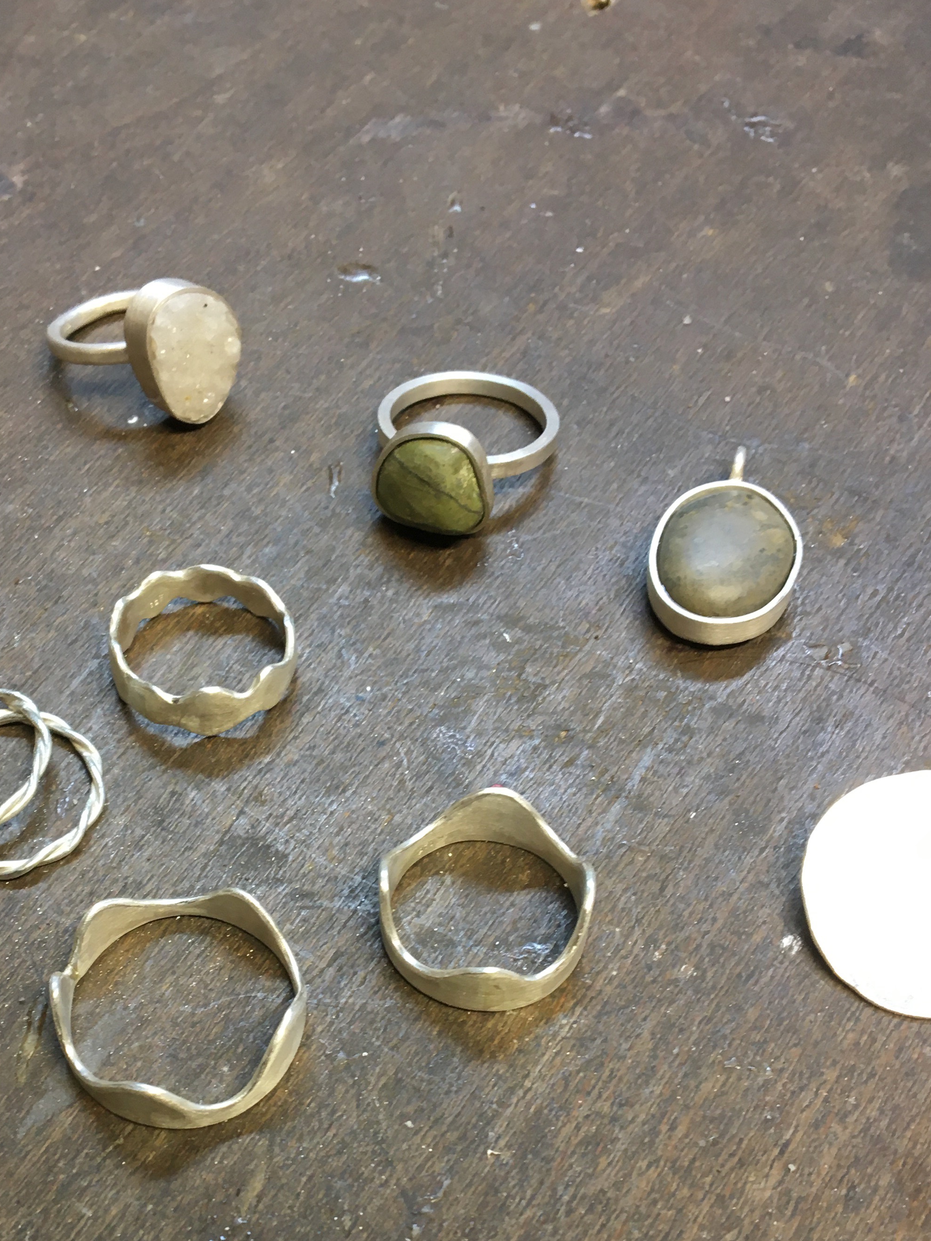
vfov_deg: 42.1
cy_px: 876
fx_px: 1578
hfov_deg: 32.6
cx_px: 320
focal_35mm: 44
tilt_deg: -57.7
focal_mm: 4.15
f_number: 2.2
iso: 64
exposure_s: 1/33
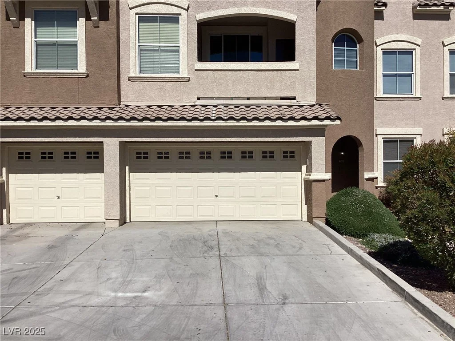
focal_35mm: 31
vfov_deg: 45.4
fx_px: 407
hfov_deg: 58.4
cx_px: 228
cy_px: 170
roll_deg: +0.5
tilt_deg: -1.2
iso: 25
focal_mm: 3.3
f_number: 2.4
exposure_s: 1/3891
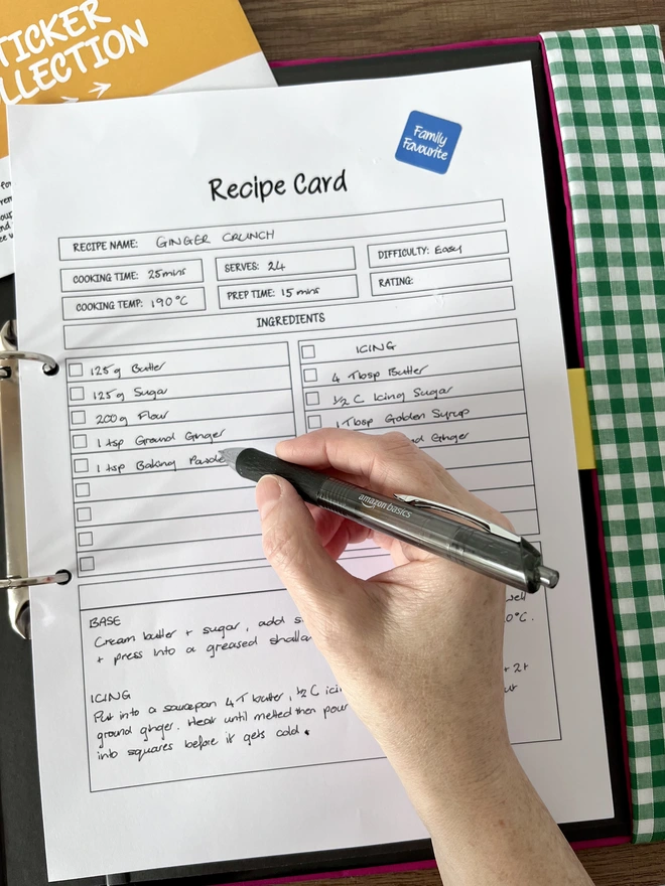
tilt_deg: -84.0
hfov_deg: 53.1
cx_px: 332
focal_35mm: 26
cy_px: 443
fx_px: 666
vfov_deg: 67.3
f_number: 1.6
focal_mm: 5.1
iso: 125
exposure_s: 1/118
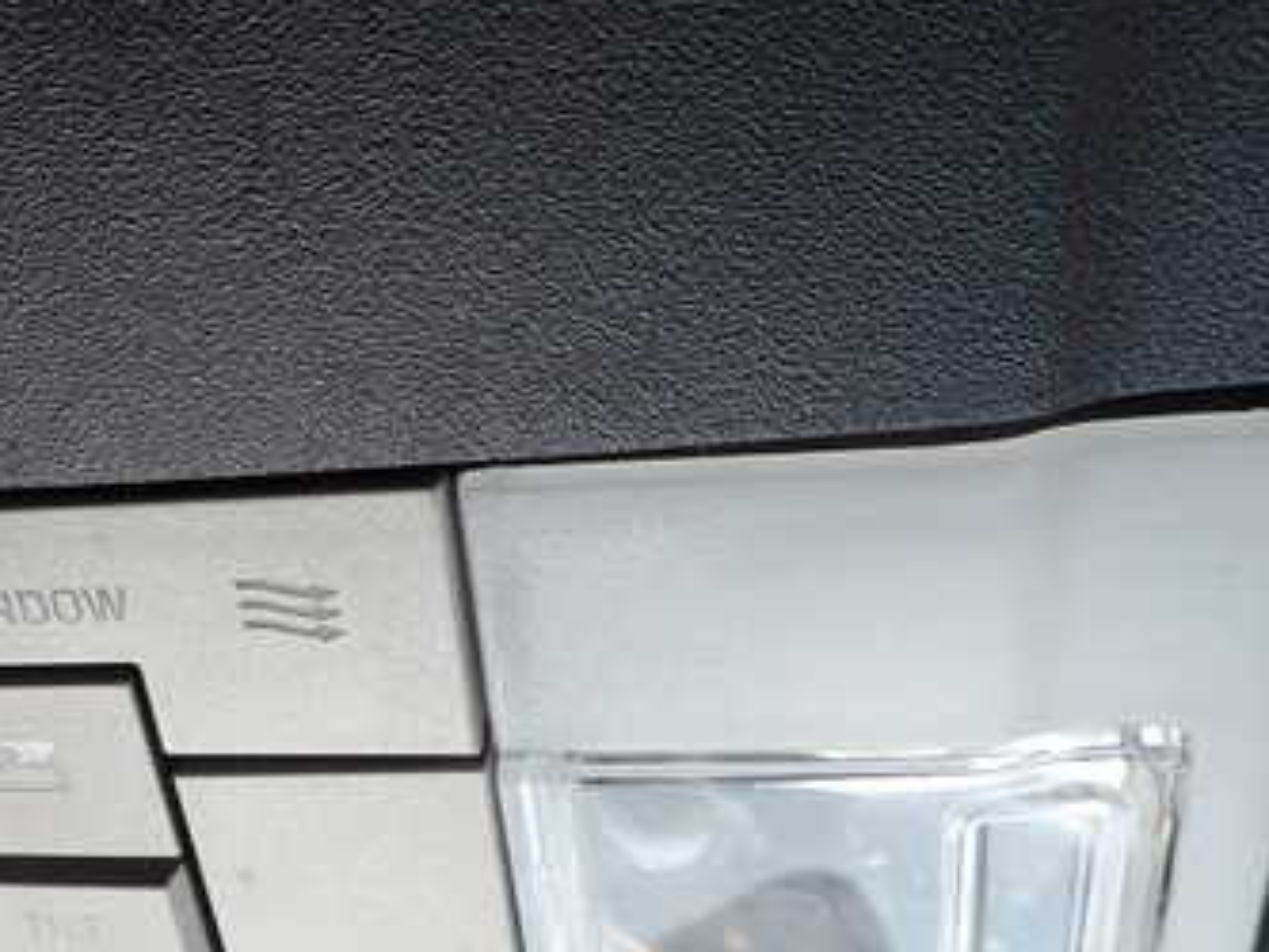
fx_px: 1650
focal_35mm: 45
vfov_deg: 32.1
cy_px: 594
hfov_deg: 40.0
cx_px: 221
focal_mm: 4.5
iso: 100
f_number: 2.8
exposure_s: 1/160
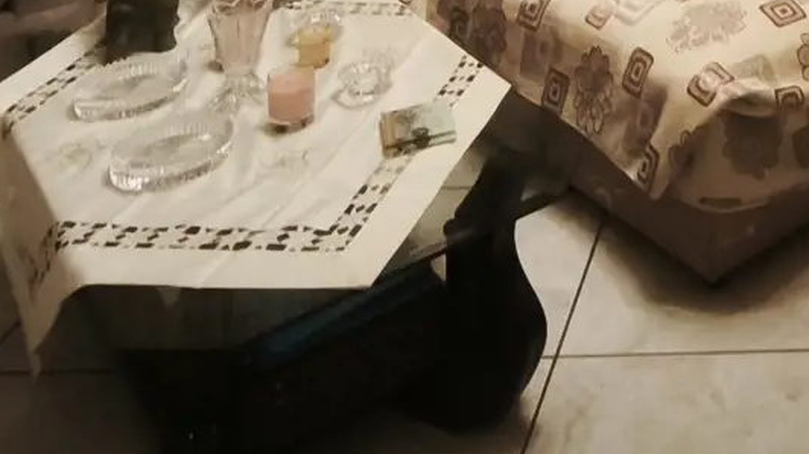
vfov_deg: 15.2
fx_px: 1265
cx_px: 922
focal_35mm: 59
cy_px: -521
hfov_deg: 31.0
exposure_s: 1/33.3
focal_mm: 1.91
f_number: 2.2
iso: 250
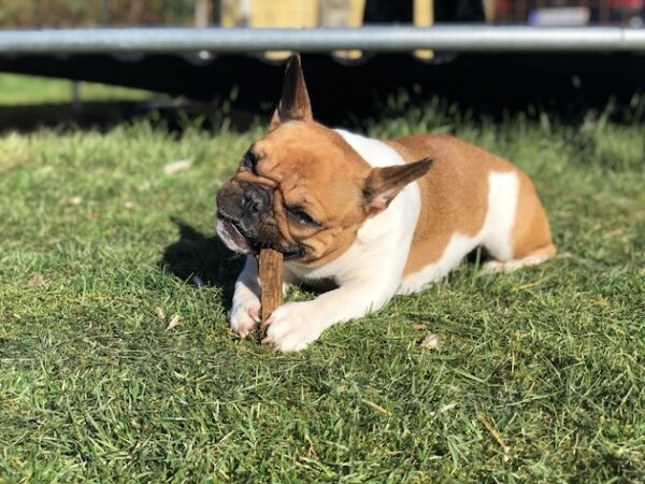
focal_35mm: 52
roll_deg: +0.4
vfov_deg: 28.0
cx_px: 322
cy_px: 242
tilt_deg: -10.1
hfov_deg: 36.8
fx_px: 969
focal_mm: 6
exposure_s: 1/1473
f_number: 2.4
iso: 16
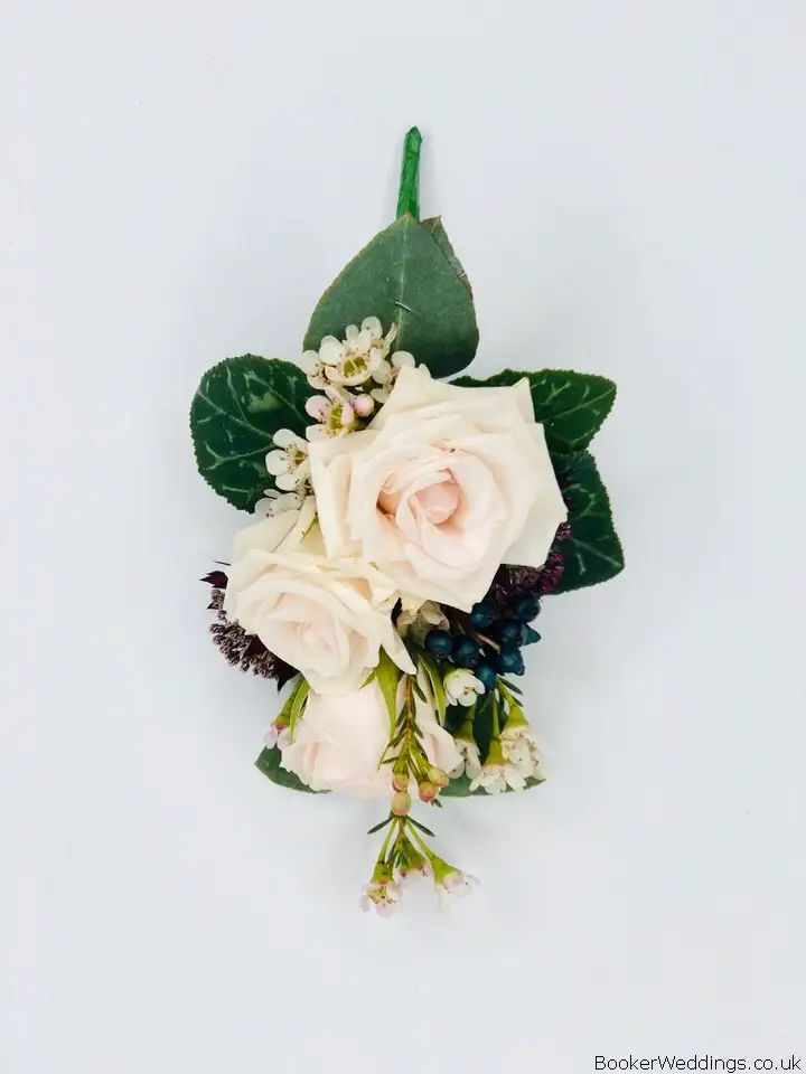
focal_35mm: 52
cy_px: 537
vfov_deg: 36.8
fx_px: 1614
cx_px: 403
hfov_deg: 28.0
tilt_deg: -84.7
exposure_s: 1/148
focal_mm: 6
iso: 16
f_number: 2.4
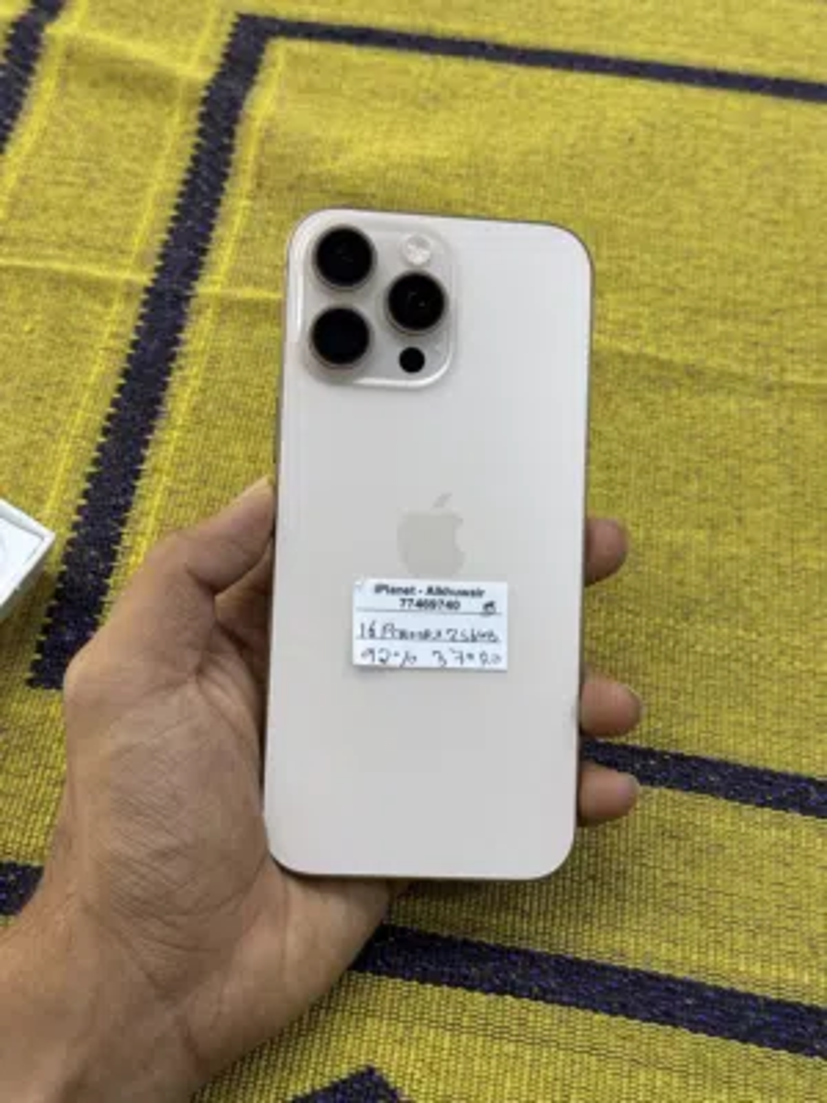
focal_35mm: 48
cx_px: 414
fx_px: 1529
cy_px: 552
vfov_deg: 39.7
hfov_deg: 30.3
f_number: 1.78
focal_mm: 6.76
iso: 80
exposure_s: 1/100
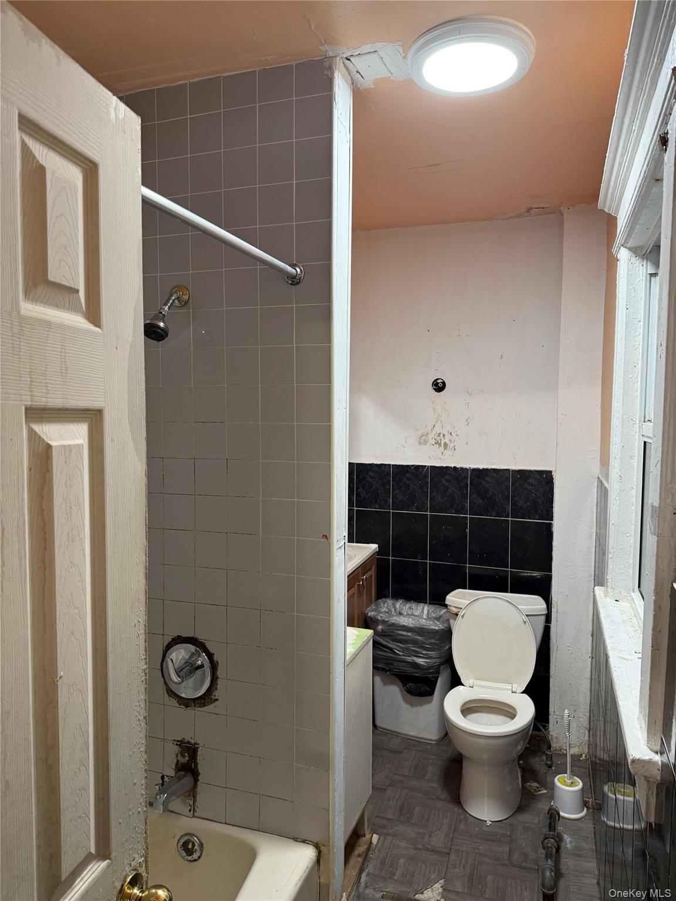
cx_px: 338
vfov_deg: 71.6
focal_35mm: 24
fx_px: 625
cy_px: 450
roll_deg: -0.5
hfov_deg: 56.8
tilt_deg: -2.4
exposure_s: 1/60
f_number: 1.78
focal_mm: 6.76
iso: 200
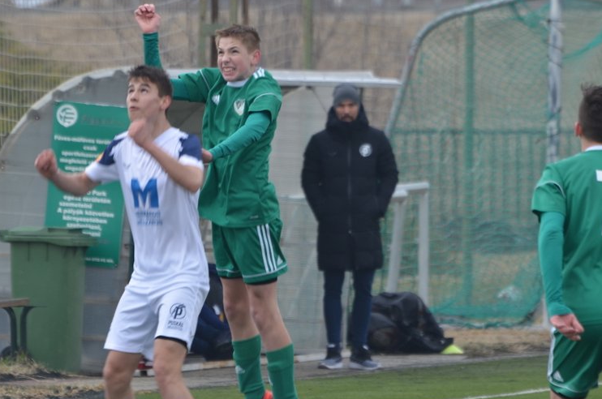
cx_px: 235
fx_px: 10934
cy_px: 184
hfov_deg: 3.2
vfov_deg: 2.1
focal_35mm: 655
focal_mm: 270
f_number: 5.6
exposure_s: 1/200
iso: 200
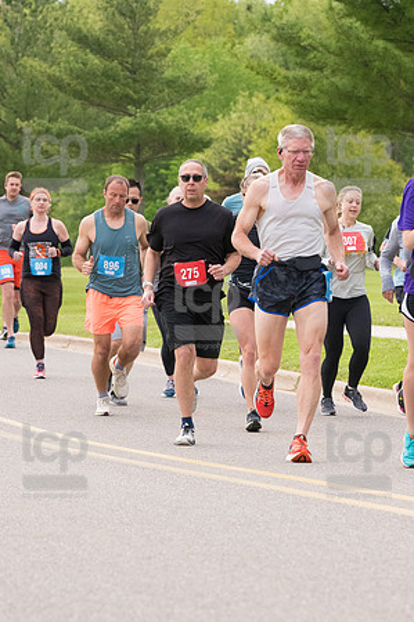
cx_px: 207
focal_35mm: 202
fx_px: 3492
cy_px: 311
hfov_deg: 6.8
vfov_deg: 10.2
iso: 4000
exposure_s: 1/1600
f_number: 7.1
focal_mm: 135
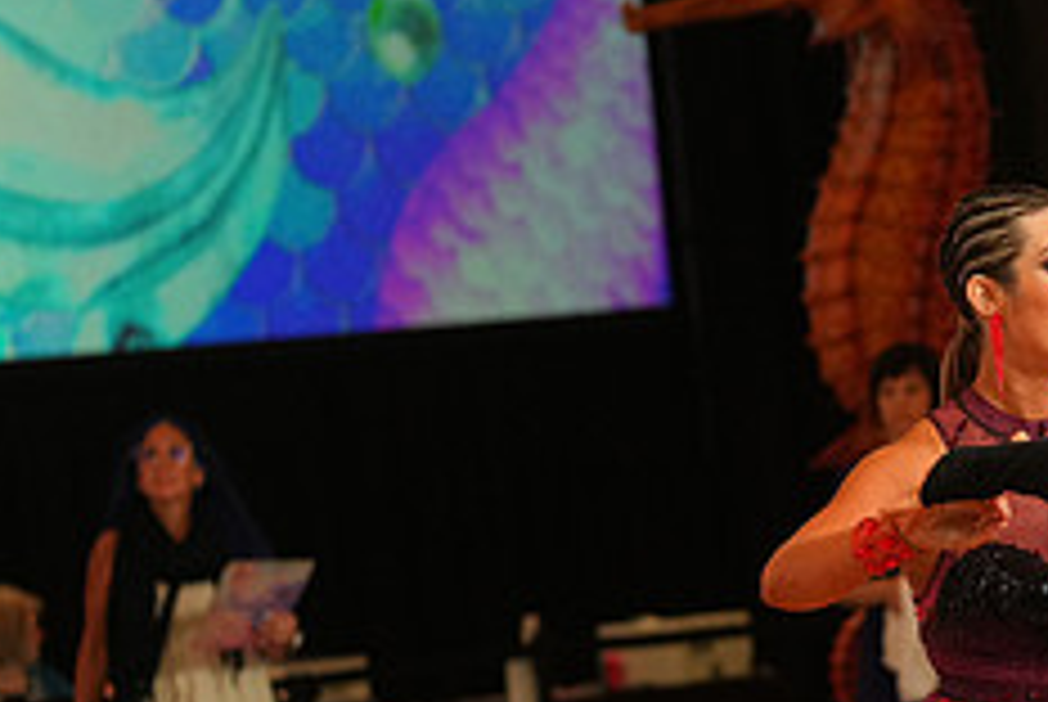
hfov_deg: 6.4
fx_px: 9269
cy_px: 844
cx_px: 1232
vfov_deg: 4.3
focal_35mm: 318
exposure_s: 1/400
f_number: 4
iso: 2500
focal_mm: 128
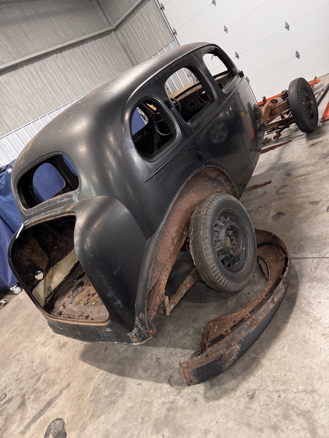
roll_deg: +31.6
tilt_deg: -19.6
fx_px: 304
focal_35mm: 24
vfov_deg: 71.6
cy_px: 219
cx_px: 164
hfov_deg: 56.8
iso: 1000
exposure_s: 1/40
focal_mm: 6.76
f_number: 1.78
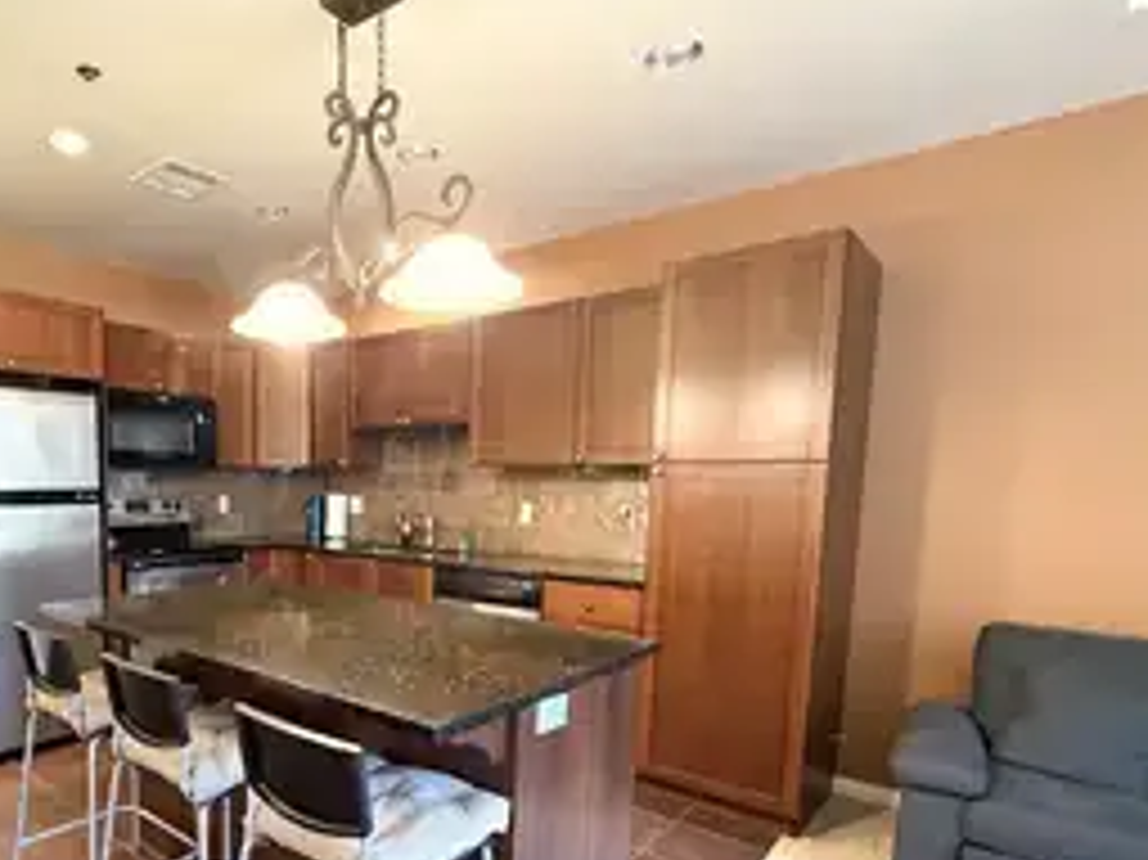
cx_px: 342
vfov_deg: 59.9
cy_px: 558
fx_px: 729
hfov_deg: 73.0
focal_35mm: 22
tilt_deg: -5.8
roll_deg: -0.5
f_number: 2.2
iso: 500
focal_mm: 2.22
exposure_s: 1/60
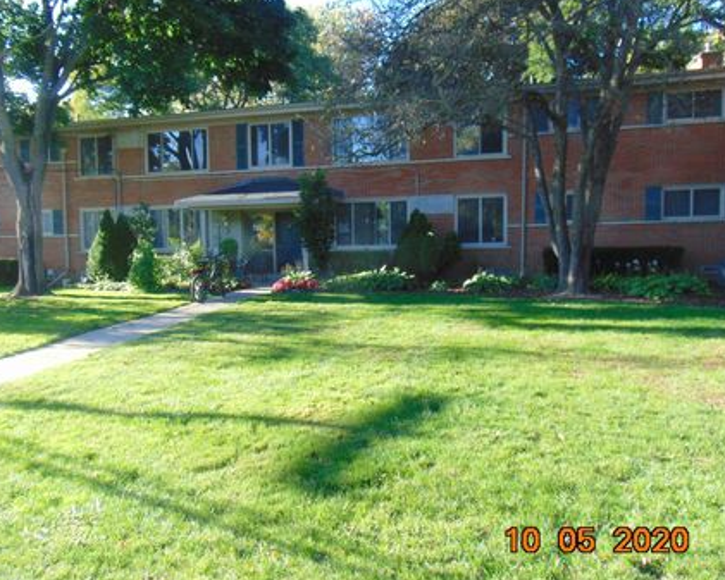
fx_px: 622
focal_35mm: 29
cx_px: 308
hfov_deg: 60.2
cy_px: 285
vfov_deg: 50.0
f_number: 3
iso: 80
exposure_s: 1/160
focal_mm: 4.5
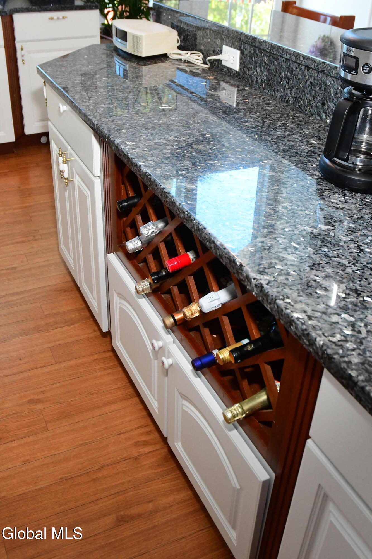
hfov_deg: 36.9
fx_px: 558
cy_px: 280
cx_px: 186
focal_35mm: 36
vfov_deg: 53.1
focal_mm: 18
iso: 2000
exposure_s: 1/160
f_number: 4.5
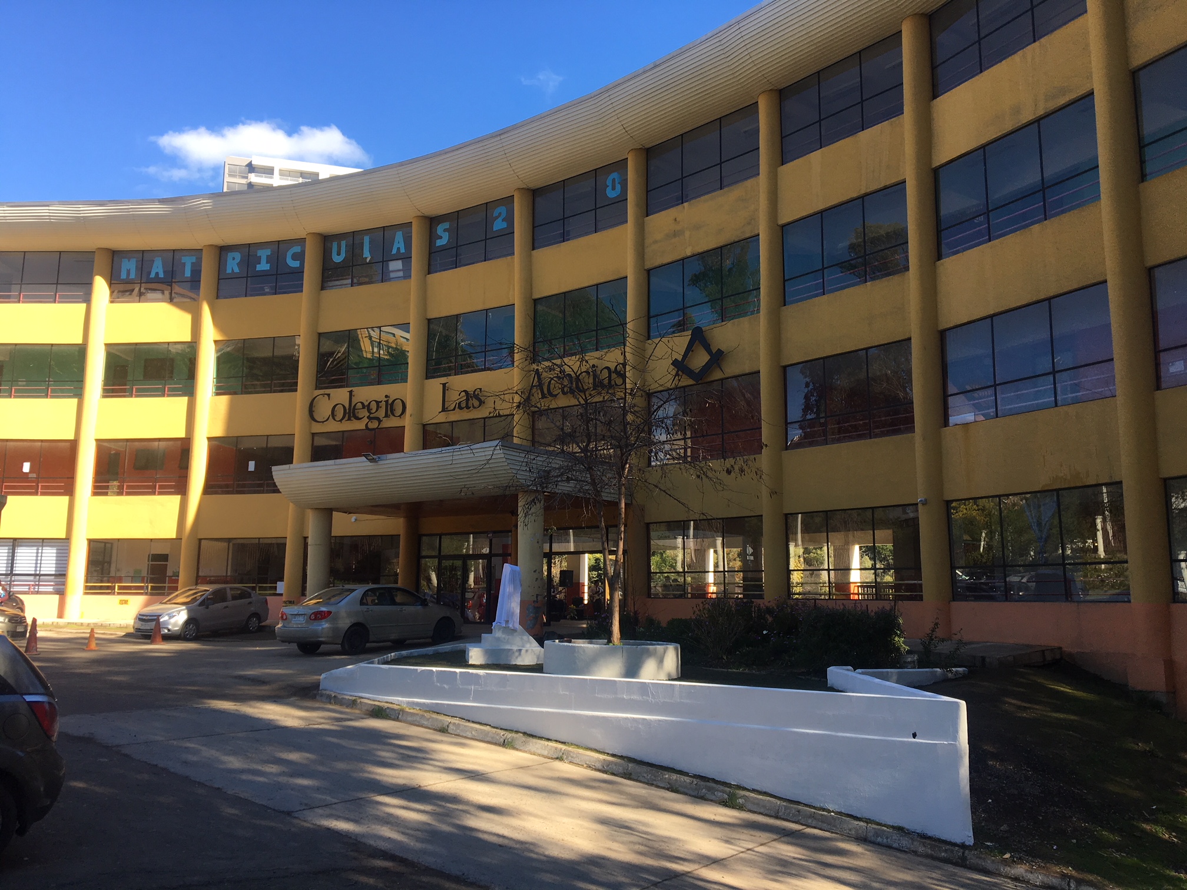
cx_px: 594
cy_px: 445
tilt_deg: +8.8
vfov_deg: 48.2
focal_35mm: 29
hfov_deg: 61.7
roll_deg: -1.1
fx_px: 994
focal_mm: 4.15
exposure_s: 1/506
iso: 25
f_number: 2.2
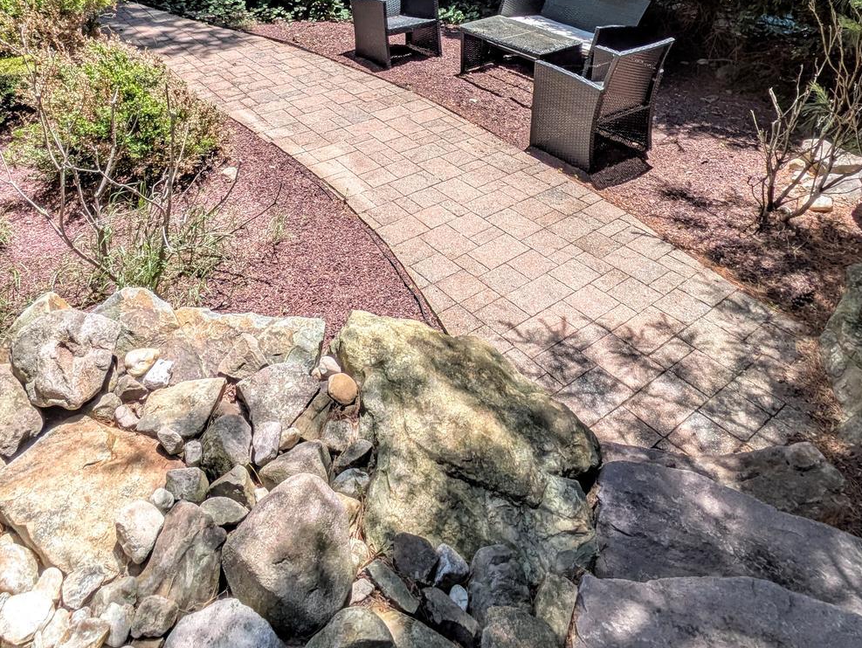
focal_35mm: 29
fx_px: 723
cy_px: 75
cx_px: 431
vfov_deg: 44.3
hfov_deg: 61.6
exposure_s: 1/1203
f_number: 2.2
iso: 44
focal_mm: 1.83
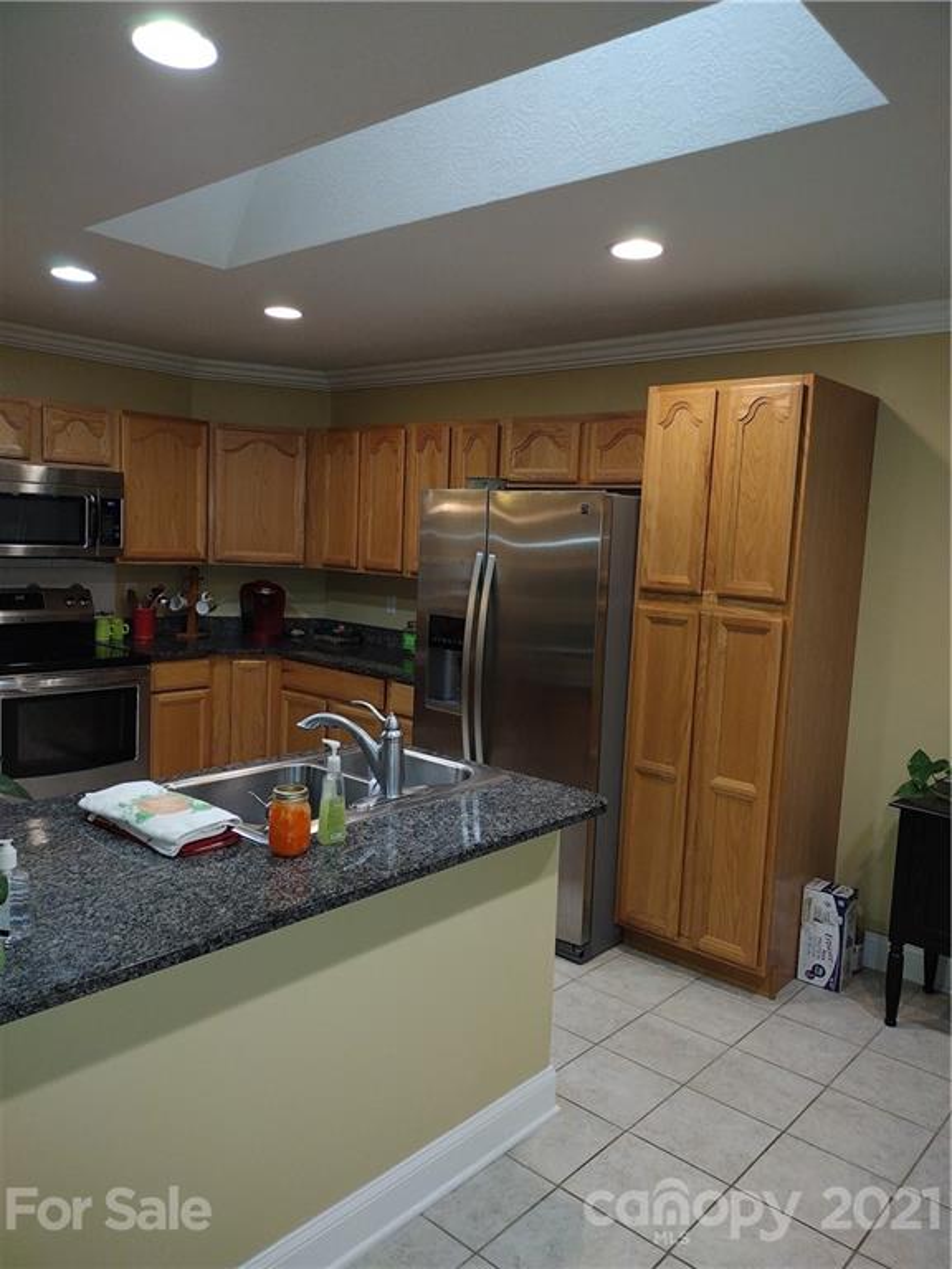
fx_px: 990
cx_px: 476
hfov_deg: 51.4
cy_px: 634
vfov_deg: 65.3
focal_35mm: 27
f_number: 1.7
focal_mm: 4.71
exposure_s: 1/40
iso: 275
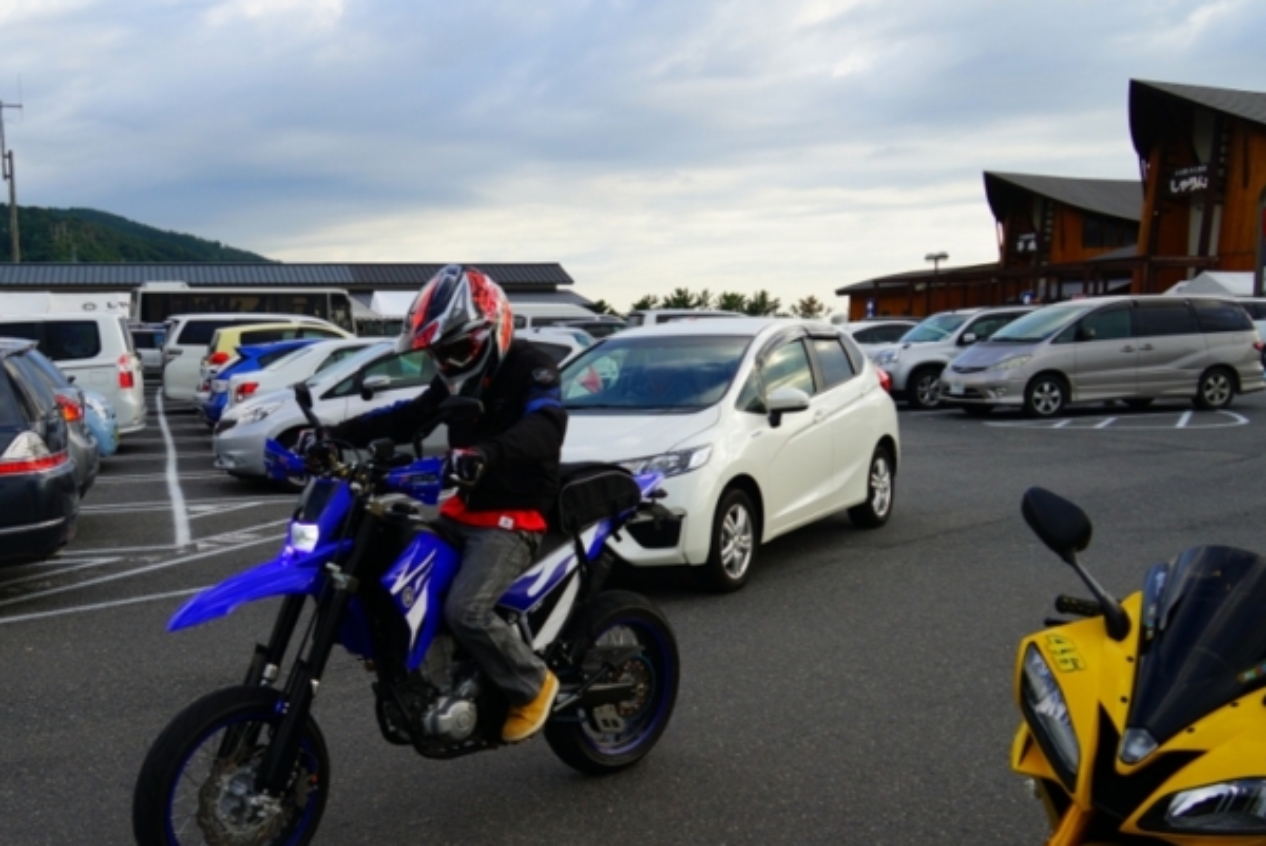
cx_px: 468
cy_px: 481
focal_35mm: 36
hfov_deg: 52.5
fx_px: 1267
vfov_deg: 36.9
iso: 200
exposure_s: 1/1000
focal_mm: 18
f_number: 4
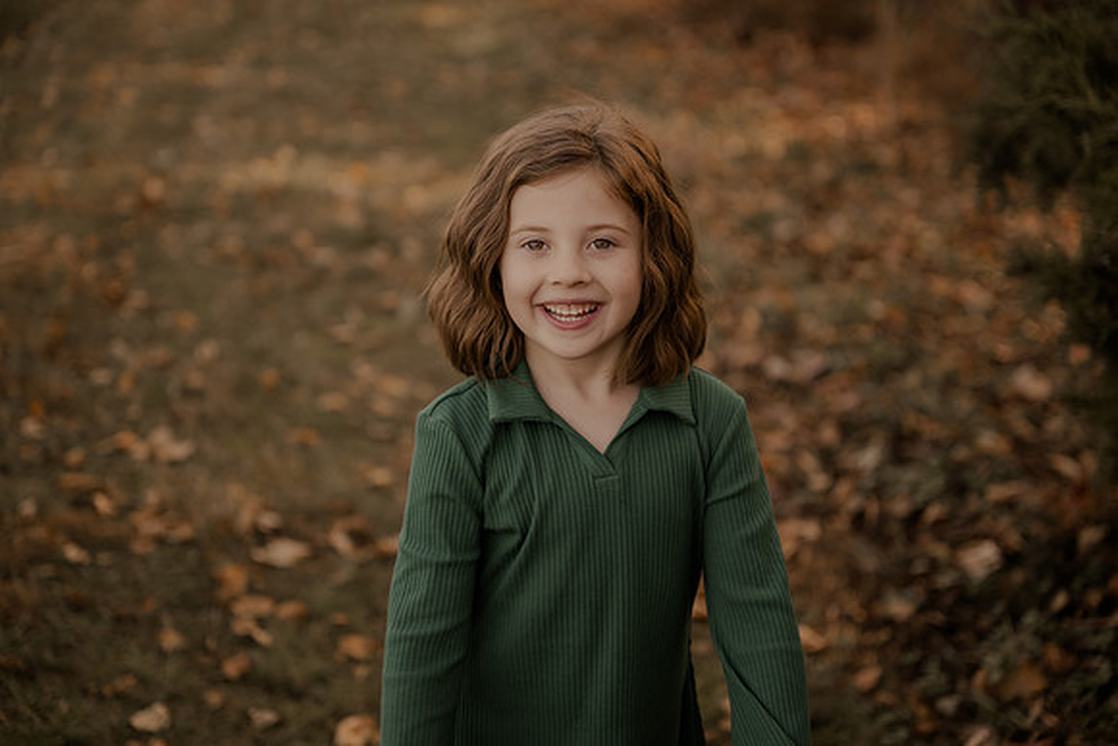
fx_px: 2174
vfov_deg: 19.5
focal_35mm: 70
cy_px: 373
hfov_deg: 28.8
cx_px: 559
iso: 200
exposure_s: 1/250
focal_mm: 70
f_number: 2.8
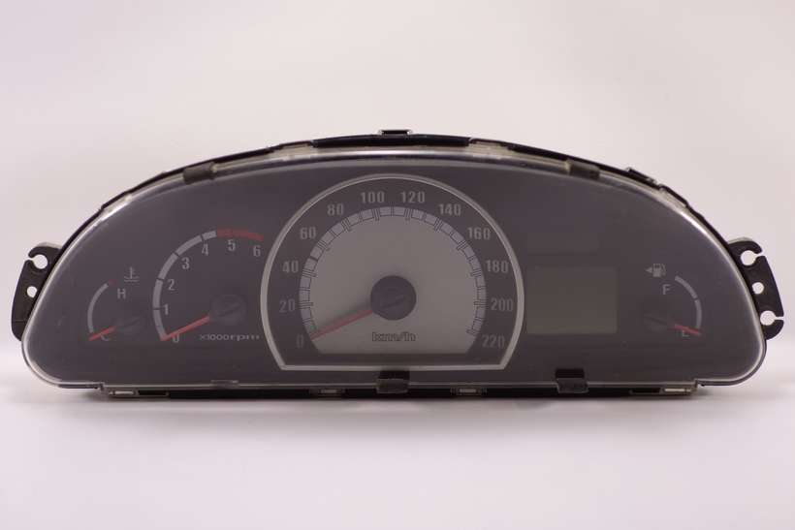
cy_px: 265
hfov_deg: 28.1
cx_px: 398
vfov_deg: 18.9
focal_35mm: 72
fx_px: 1590
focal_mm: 26.89
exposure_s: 1/80
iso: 320
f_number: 4
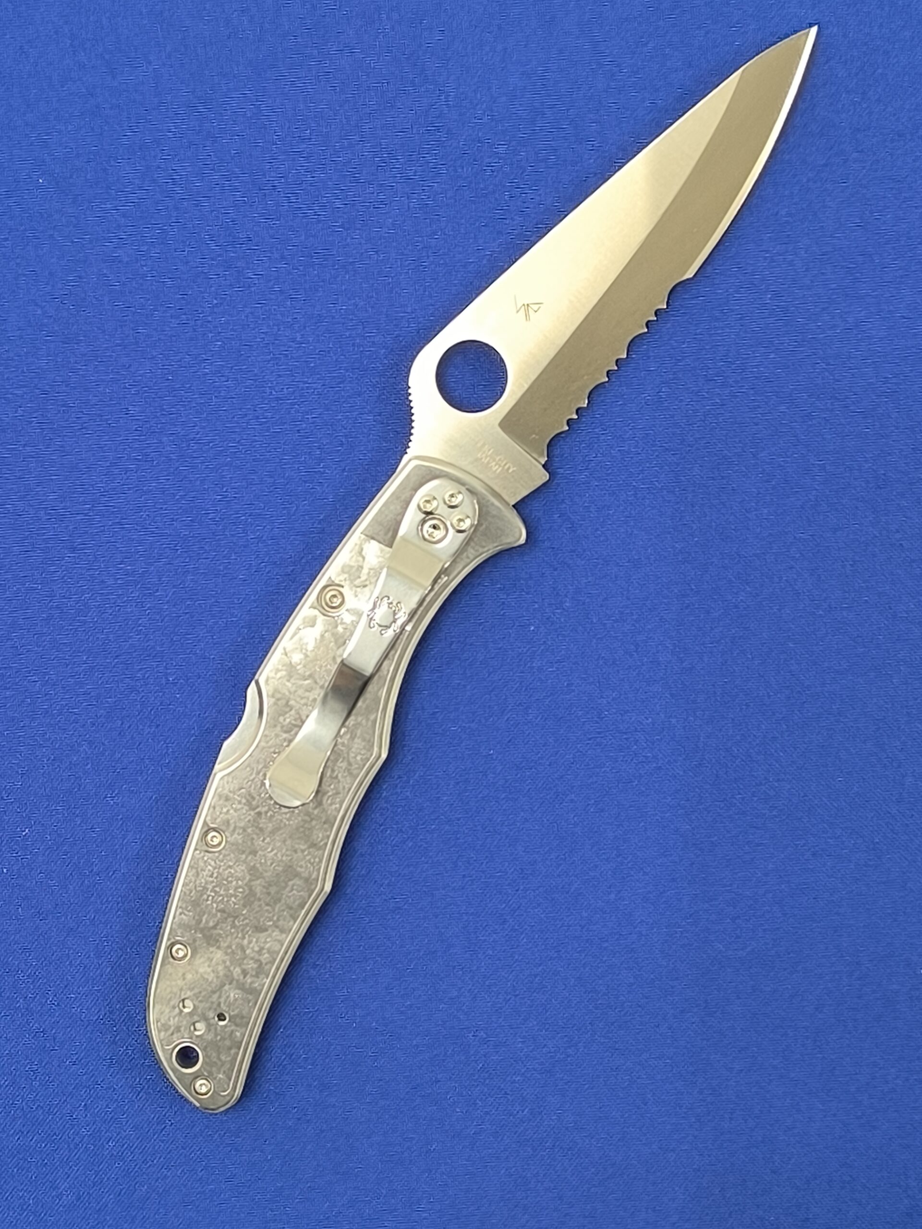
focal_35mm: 70
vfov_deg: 27.8
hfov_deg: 21.0
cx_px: 461
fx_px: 2486
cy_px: 614
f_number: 1.65
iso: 640
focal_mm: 6.14
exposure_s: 1/100
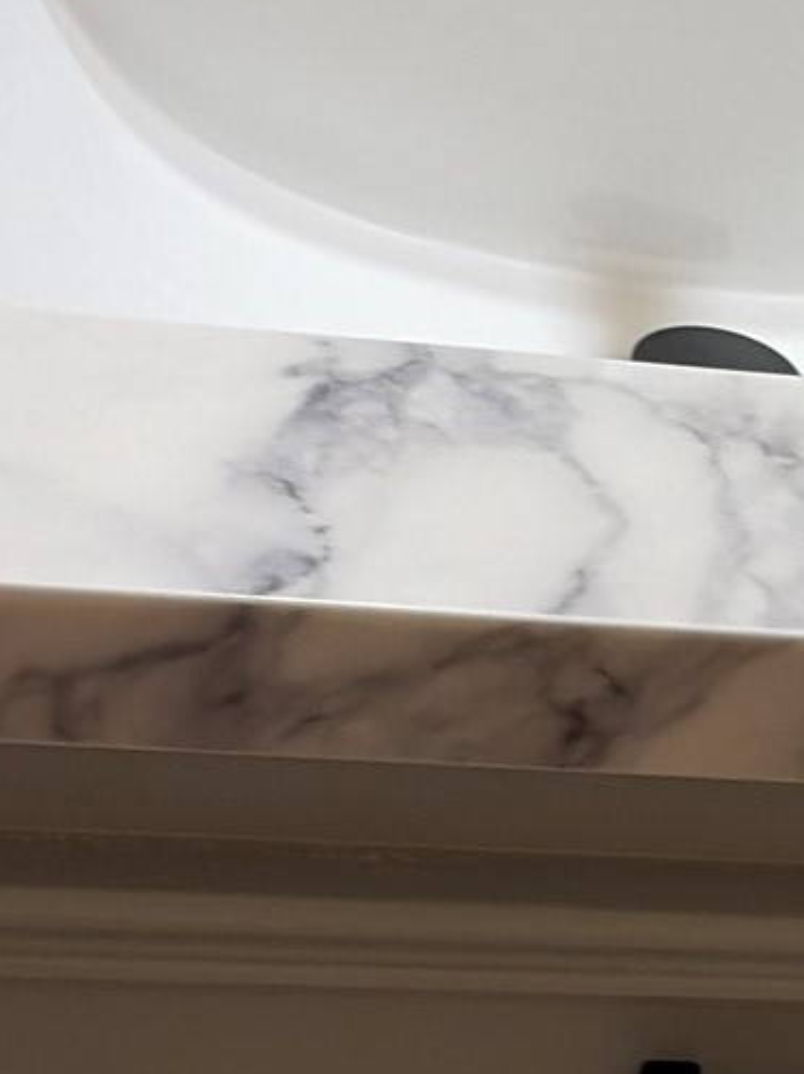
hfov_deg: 13.5
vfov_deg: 18.2
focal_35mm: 107
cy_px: 876
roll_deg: -14.8
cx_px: 927
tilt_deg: -36.9
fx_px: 3316
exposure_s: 1/60
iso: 80
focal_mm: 5.96
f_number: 1.6
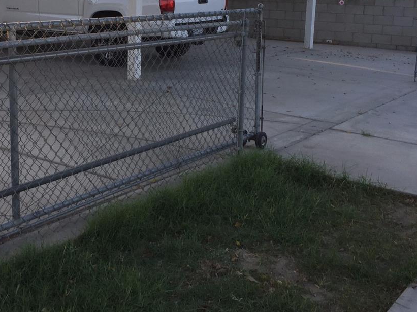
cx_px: 147
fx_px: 638
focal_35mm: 53
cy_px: 87
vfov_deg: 27.2
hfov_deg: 35.9
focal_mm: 4.15
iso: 32
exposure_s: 1/347
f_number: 2.2
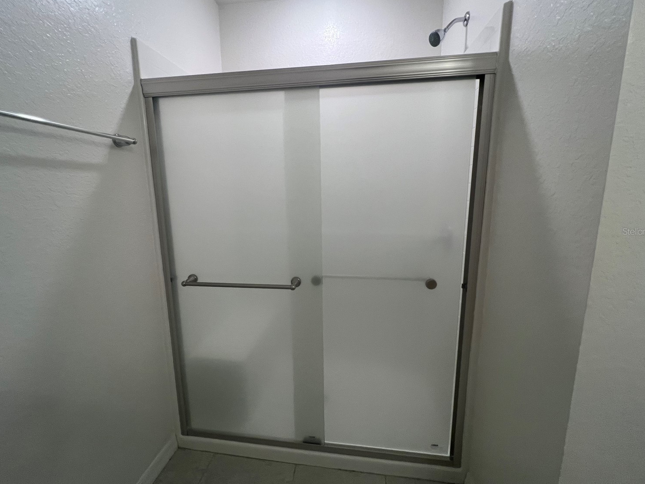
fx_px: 261
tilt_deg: -5.2
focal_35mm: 14
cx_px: 316
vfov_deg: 85.6
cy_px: 231
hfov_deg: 102.1
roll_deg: +1.4
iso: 125
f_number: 1.8
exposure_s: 1/120
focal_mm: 1.57
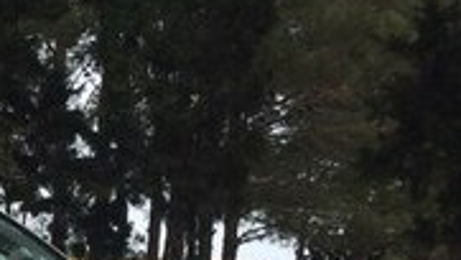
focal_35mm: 115
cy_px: 437
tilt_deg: -3.0
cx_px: -313
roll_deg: +0.3
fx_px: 1406
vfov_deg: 10.1
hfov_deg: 16.3
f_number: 2.2
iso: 32
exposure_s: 1/1520
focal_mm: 4.15
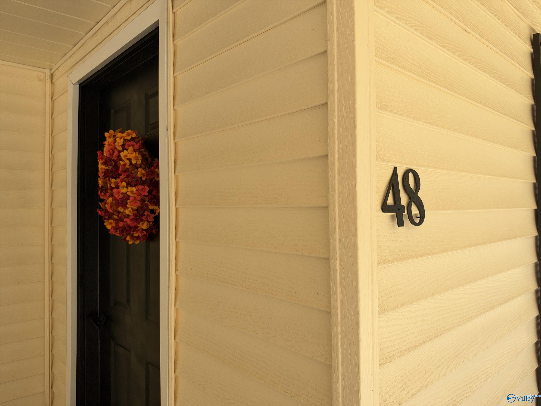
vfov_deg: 56.8
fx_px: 375
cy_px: 203
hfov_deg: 71.6
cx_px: 270
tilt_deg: +1.0
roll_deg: +0.5
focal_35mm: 24
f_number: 1.8
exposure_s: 1/1242
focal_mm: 6.93
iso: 64
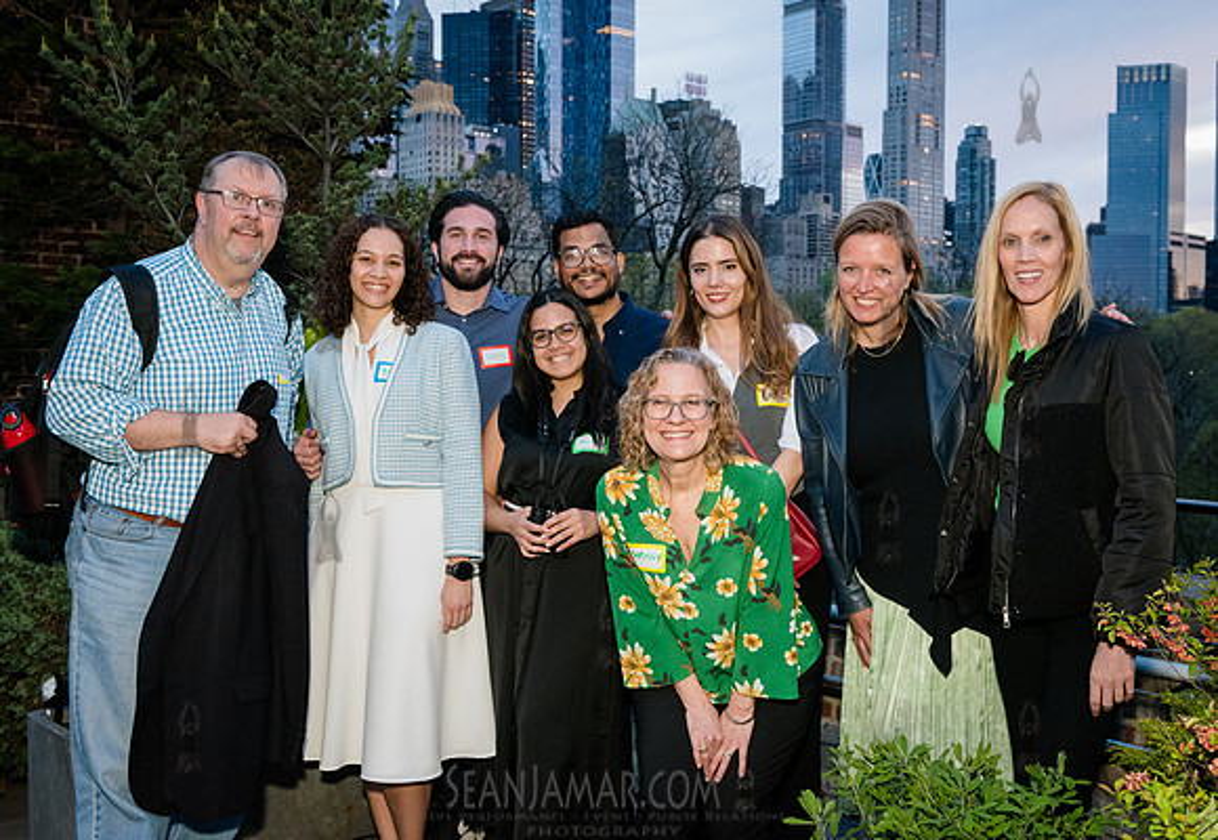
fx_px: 1265
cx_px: 639
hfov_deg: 51.4
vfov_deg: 36.7
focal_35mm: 37
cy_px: 421
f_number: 5.6
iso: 4000
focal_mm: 35
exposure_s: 1/200
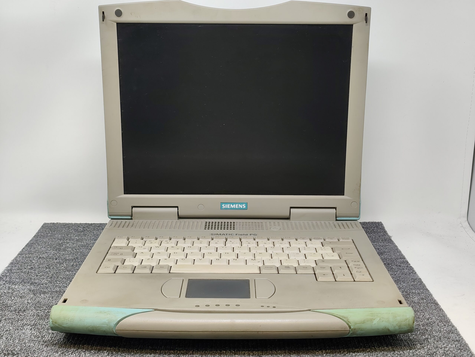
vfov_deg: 31.5
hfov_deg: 41.2
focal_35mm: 46
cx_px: 238
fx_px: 631
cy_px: 178
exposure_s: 1/100
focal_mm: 6.07
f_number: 1.7
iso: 200
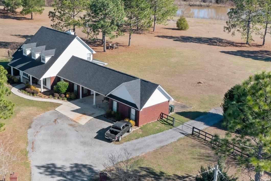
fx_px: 406
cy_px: 60
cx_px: 74
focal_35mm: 54
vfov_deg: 24.9
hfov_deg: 36.2
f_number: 5.6
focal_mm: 10.26
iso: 100
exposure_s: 1/320
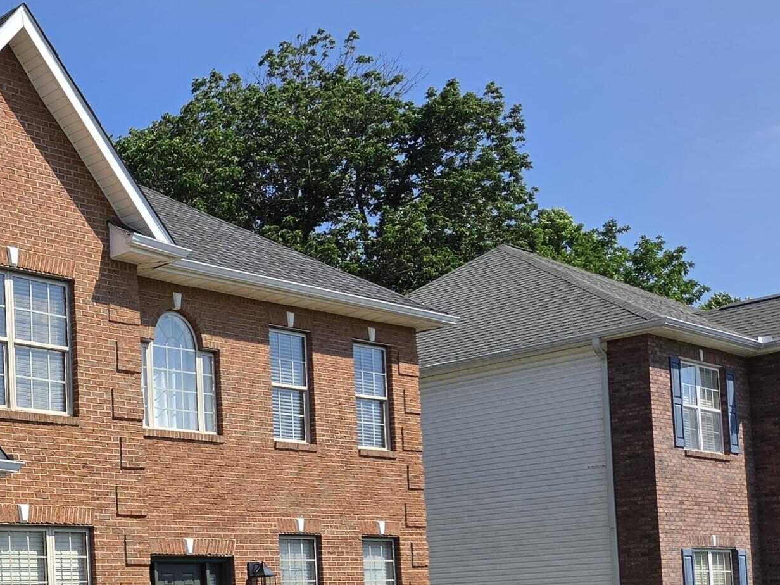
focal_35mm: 56
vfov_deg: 25.0
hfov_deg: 29.9
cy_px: 569
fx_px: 1262
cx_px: -129
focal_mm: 5.4
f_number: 1.8
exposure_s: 1/4314
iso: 80
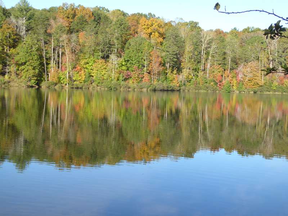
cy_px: 108
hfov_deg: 38.2
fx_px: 416
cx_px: 144
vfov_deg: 29.1
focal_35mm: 50
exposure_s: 1/200
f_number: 4.1
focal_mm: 9
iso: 100
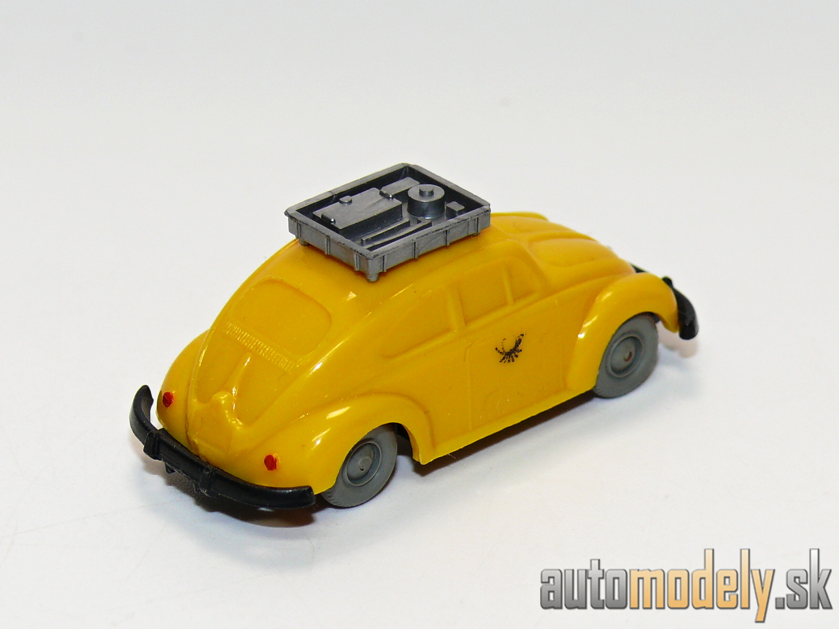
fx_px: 3805
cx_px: 420
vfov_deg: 9.5
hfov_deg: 12.6
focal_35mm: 157
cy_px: 314
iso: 100
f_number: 4
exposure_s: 1/30
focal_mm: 18.6
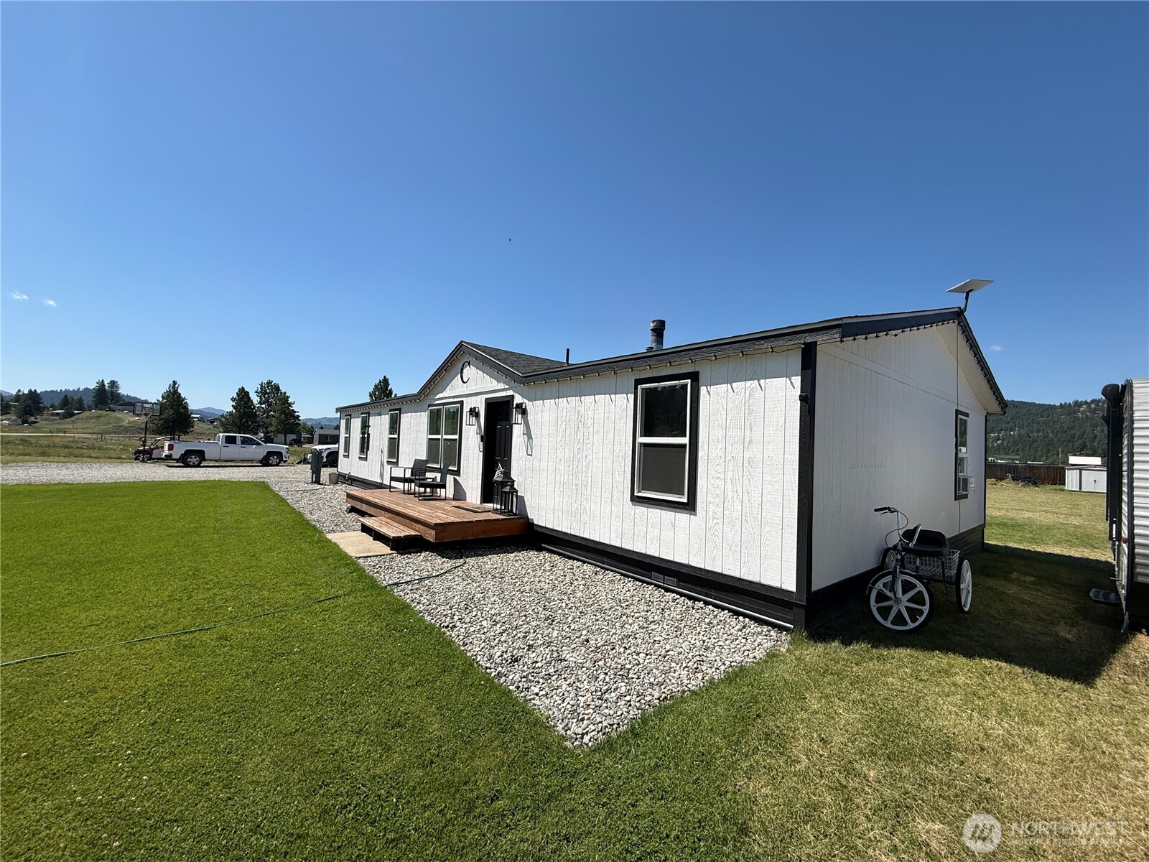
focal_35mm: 14
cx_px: 574
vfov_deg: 85.7
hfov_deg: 102.1
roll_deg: -2.1
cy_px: 431
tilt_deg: +2.6
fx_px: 465
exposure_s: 1/3663
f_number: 2.2
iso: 50
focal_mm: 2.22
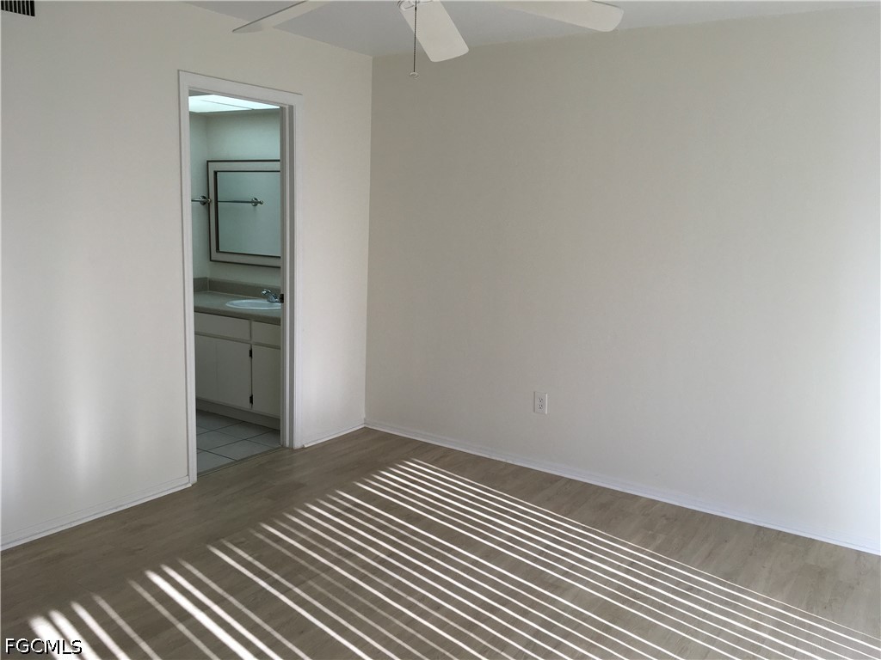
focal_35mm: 29
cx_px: 440
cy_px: 330
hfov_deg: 61.7
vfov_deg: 48.2
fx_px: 738
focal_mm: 4.15
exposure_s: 1/120
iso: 32
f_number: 2.2
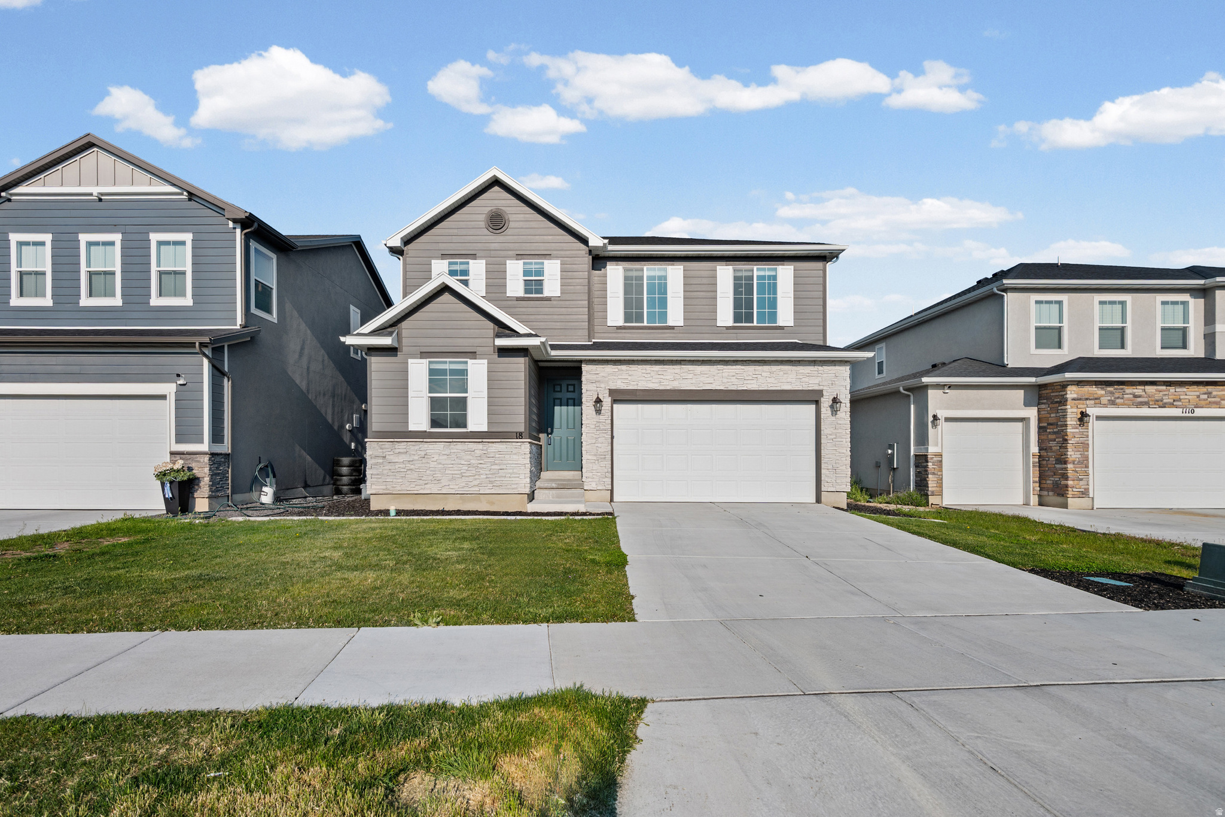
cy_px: 408
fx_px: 544
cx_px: 612
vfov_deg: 73.7
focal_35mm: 16
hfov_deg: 96.7
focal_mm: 16
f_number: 9
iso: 250
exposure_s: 1/500
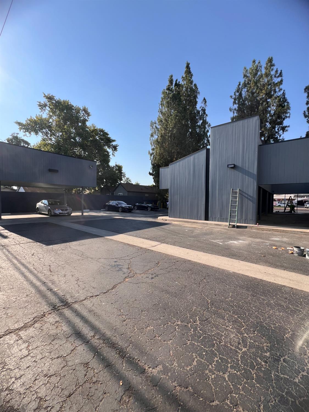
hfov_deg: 89.9
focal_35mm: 13
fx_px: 155
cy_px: 206
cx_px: 154
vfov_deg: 106.2
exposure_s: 1/867
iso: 32
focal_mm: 1.57
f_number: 1.8
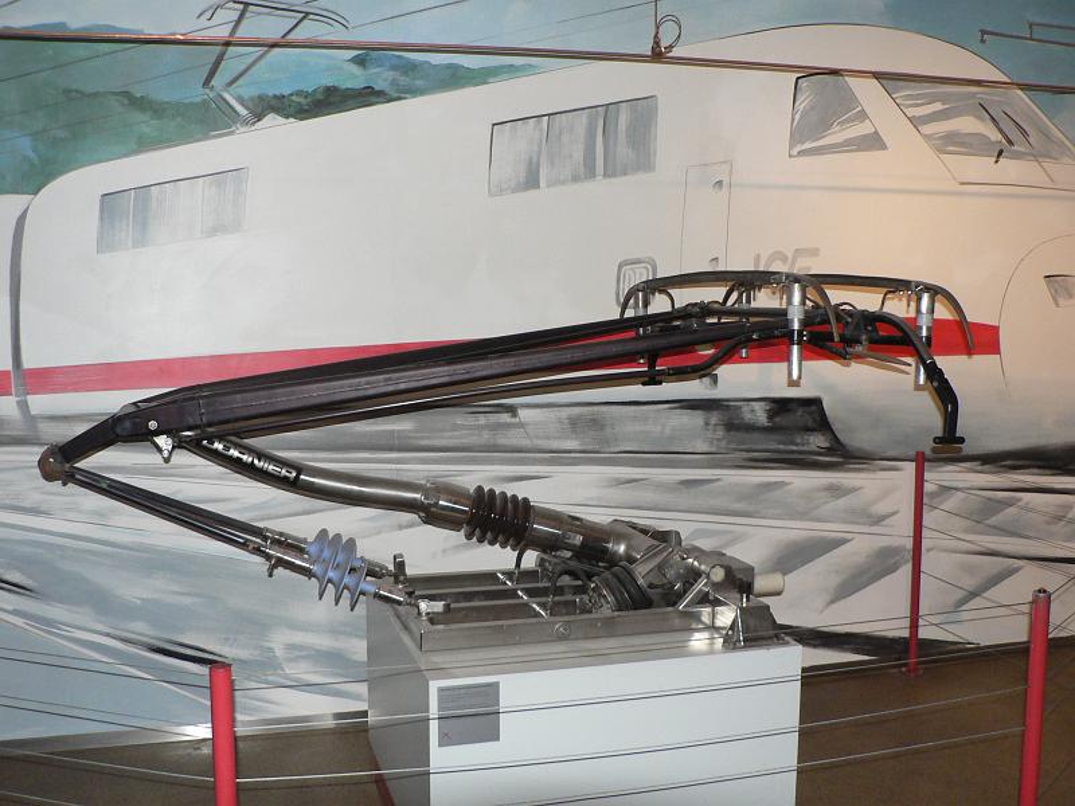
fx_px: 1118
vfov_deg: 39.7
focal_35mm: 36
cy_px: 403
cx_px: 538
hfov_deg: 51.4
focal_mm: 6
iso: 200
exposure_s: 1/60
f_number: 2.8
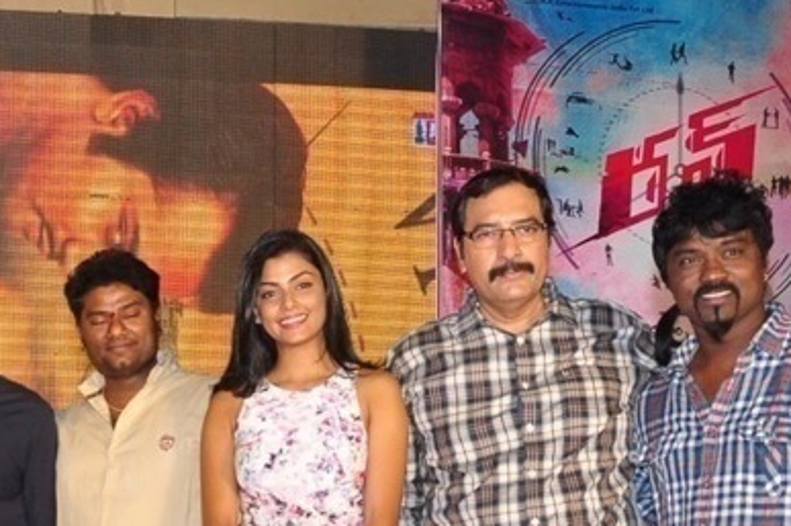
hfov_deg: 23.5
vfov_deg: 15.9
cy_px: 677
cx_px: -69
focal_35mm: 81
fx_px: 1784
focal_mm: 21
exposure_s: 1/125
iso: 640
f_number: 7.1
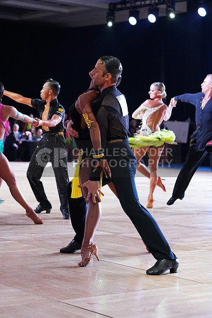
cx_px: 106
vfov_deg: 23.6
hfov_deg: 15.9
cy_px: 159
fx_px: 759
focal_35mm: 86
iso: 4000
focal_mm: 86
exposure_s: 1/400
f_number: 4
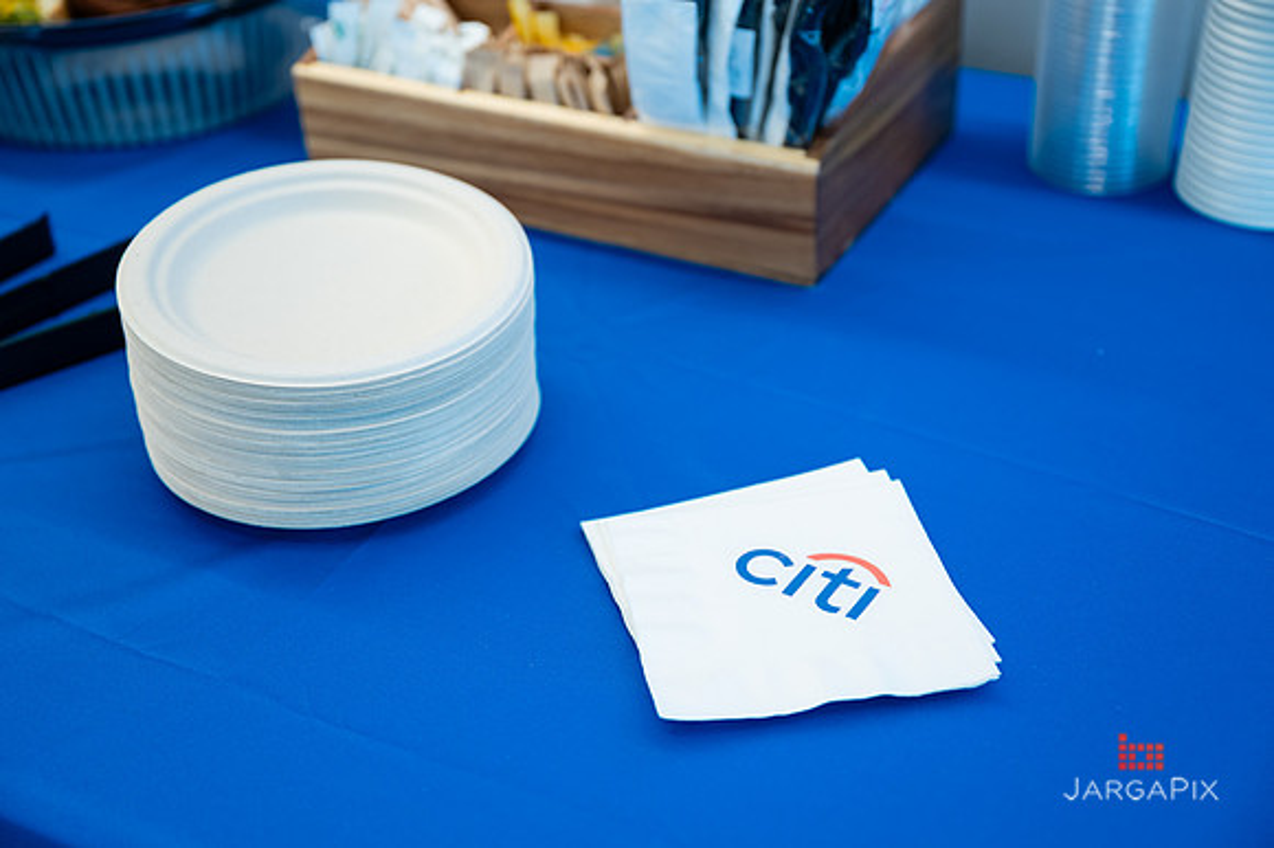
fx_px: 1662
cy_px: 428
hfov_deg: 41.9
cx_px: 643
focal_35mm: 47
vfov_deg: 28.6
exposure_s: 1/160
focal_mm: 46
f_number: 3.2
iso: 500
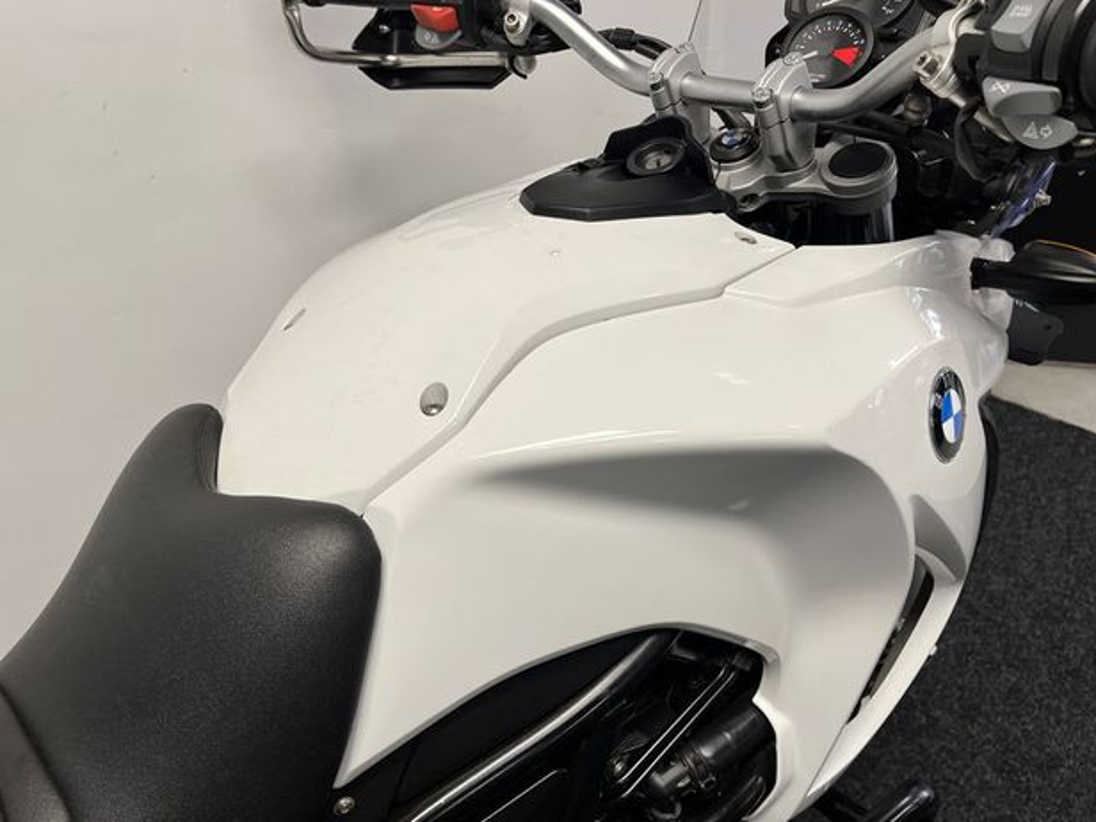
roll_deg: +1.2
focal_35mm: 27
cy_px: 423
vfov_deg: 51.3
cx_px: 564
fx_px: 855
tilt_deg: -33.0
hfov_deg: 65.3
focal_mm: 5.1
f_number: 1.6
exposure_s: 1/100
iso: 80
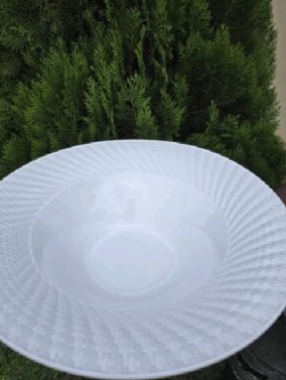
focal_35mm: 24
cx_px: 140
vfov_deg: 71.5
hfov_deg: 56.9
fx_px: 264
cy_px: 196
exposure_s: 1/182
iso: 12
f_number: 1.7
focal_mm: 6.3
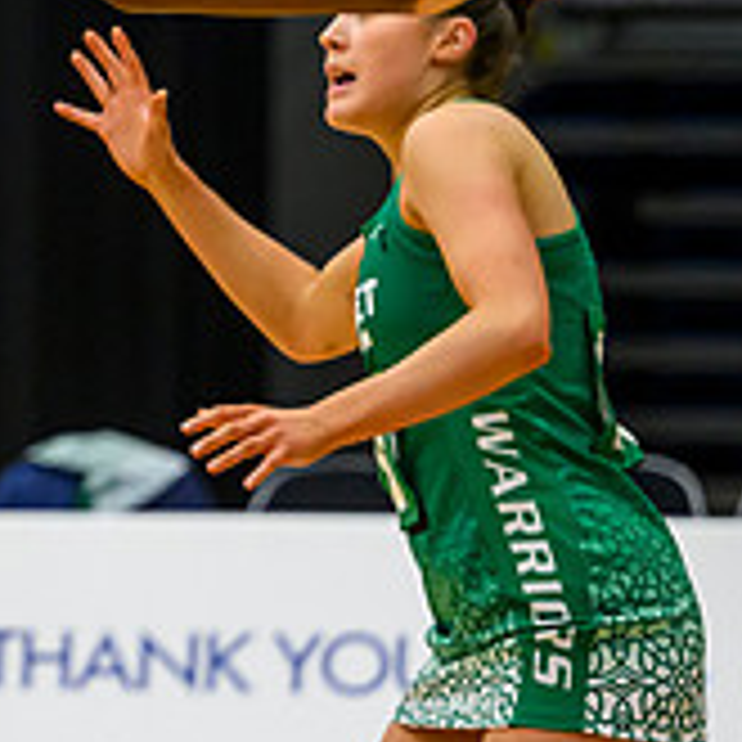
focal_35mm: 447
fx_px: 10840
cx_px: -446
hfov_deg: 3.9
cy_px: -13
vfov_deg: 3.9
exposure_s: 1/1000
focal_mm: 125
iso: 4000
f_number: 2.8
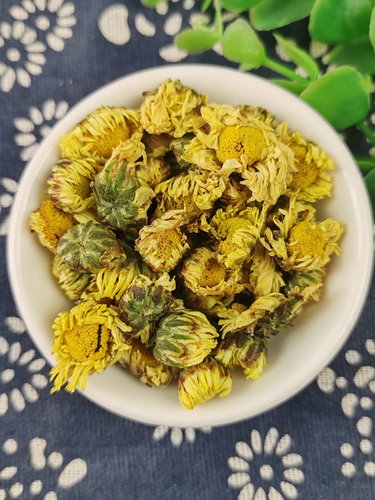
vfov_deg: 54.0
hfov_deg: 41.8
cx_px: 187
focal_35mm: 34
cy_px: 249
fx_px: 491
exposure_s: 1/100
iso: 320
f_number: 1.8
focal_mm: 6.14
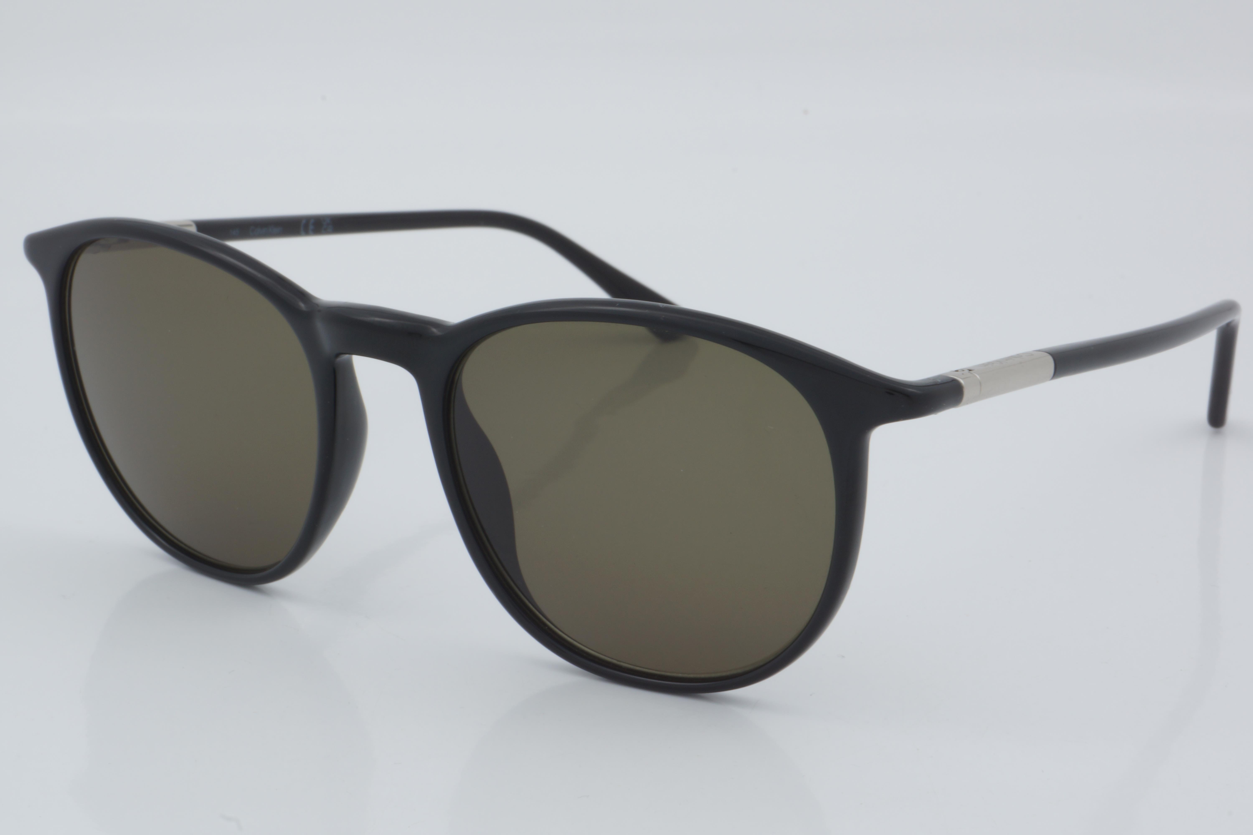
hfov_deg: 27.0
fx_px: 2610
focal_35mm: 75
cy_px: 418
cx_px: 626
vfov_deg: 18.2
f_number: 32
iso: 100
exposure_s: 1/4
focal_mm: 50
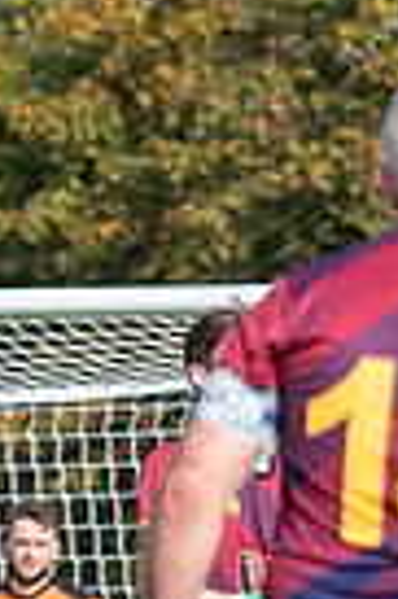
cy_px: 544
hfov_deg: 1.8
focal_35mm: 770
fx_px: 12801
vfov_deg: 2.7
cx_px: 1385
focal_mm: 102
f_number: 2.8
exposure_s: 1/3200
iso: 320
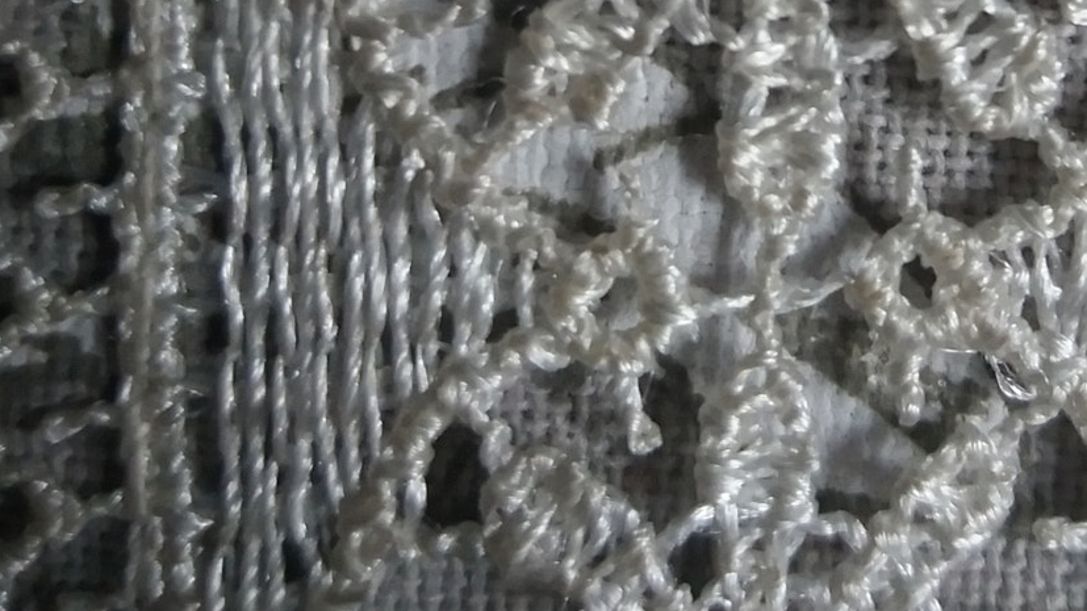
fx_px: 1700
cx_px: 762
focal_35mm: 59
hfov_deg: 35.0
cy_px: -131
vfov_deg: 19.2
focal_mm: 3.7
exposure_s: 1/33
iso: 160
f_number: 1.9
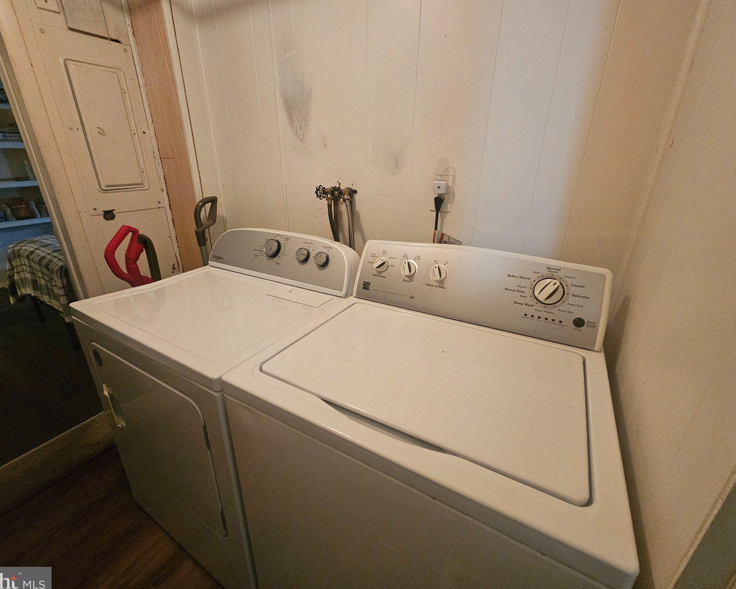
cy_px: 295
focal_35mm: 14
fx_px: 305
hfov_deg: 100.7
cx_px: 358
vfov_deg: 88.0
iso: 640
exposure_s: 1/30
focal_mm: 2.2
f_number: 2.2
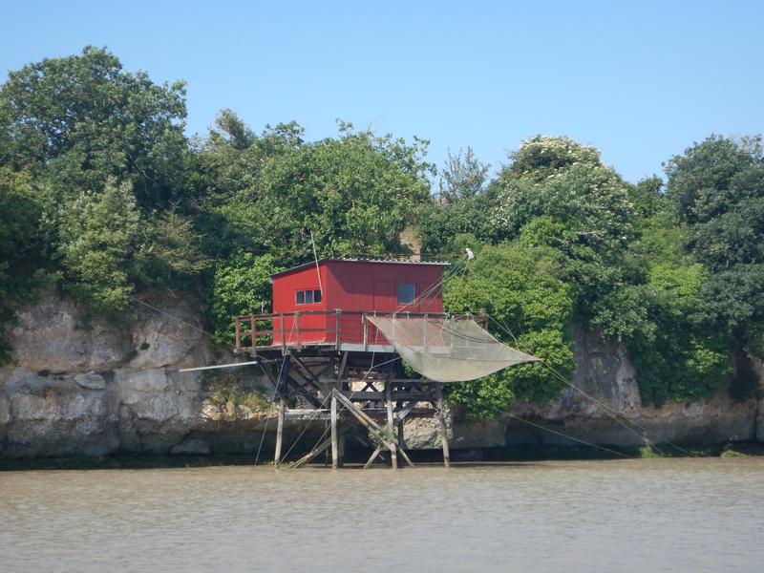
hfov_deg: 17.9
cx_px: 382
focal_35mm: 110
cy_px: 286
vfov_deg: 13.5
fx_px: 2428
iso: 125
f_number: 4.8
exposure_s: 1/500
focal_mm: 19.7
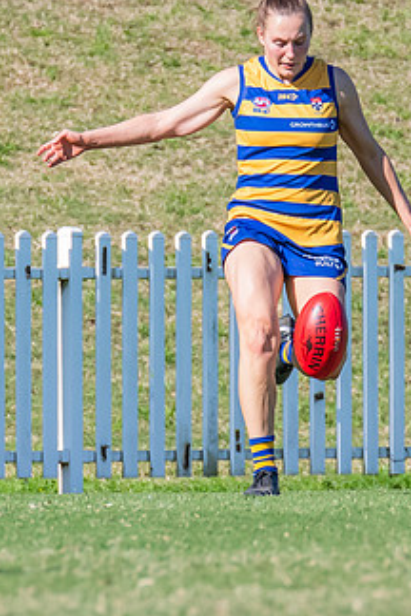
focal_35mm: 1582
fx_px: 27090
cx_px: 241
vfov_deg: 1.3
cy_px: 190
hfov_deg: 0.9
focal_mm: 420
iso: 800
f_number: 9
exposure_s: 1/1250
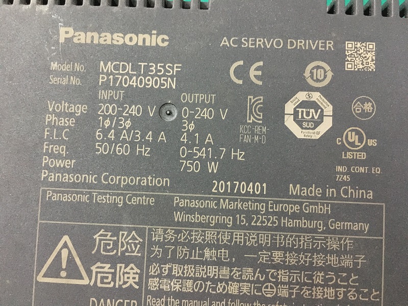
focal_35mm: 29
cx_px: 204
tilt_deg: -84.8
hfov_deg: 61.7
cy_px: 153
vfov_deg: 48.2
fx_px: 342
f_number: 2.2
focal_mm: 4.15
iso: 320
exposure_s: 1/17
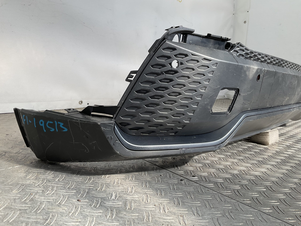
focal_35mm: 29
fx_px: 252
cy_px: 113
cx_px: 150
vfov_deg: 48.2
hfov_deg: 61.7
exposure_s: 1/299
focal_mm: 3
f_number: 1.8
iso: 16
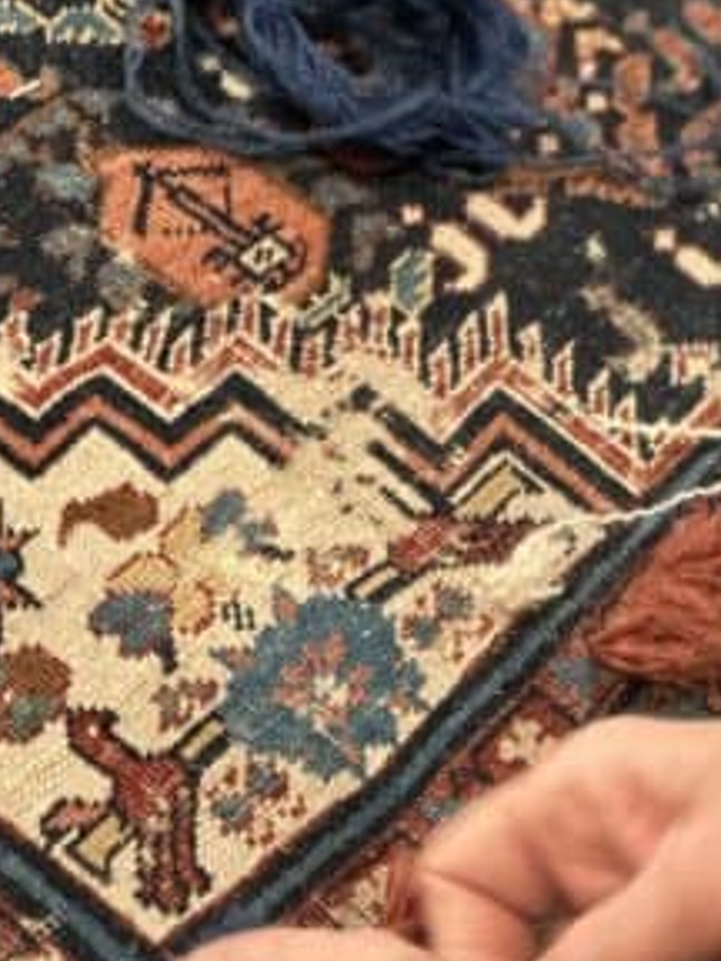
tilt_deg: -25.0
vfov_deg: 9.3
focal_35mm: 212
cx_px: 953
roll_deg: -1.0
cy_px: 325
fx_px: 5888
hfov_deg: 6.9
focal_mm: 9
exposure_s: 1/24
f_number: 2.8
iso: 400
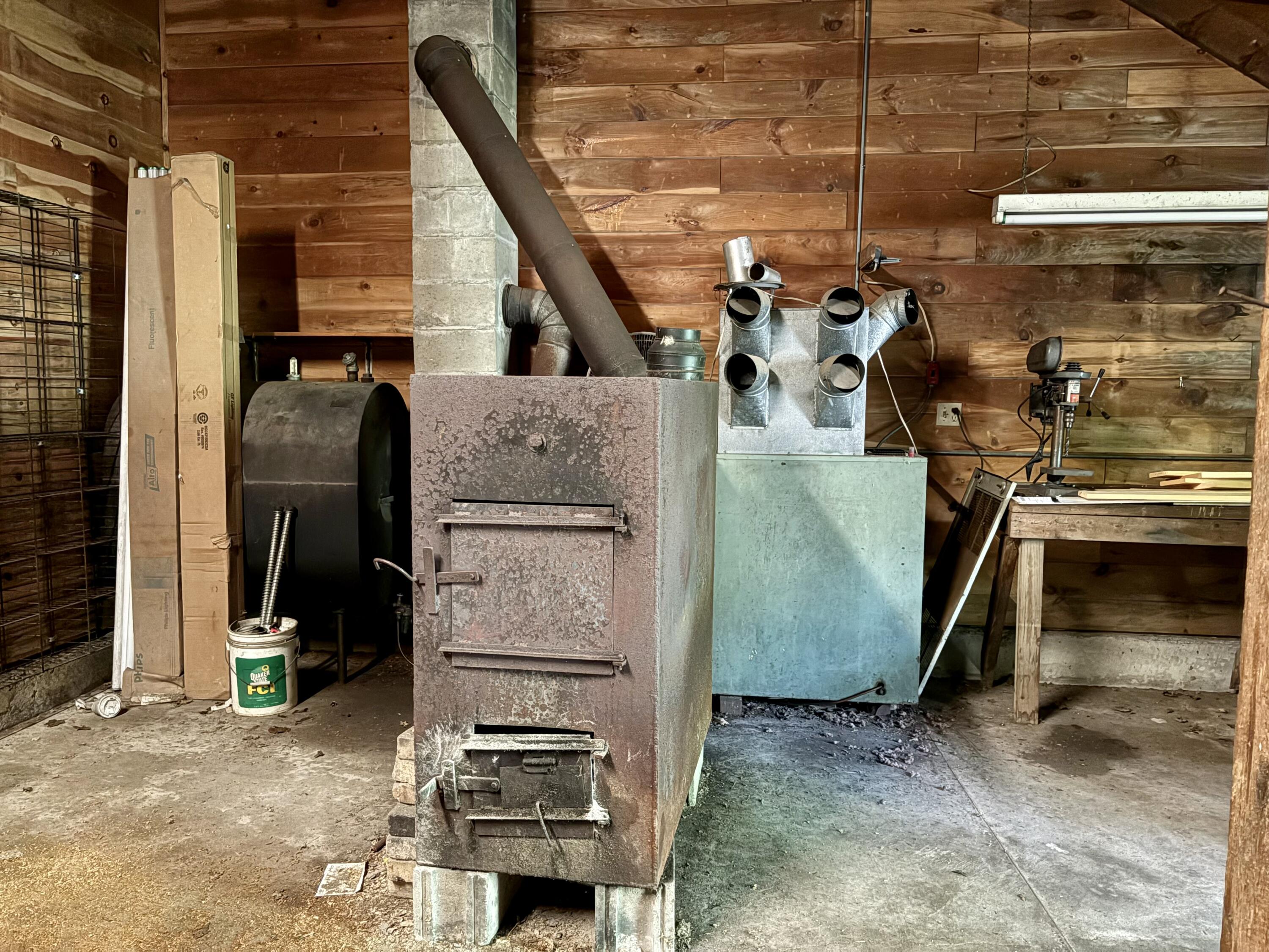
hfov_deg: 67.3
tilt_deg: -5.2
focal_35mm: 26
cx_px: 634
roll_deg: +0.0
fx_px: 953
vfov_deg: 53.1
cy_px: 476
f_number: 1.6
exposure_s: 1/23
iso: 1000
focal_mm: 5.96
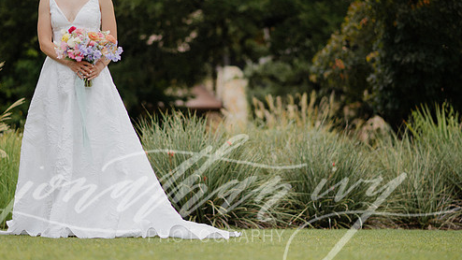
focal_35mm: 111
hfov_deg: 19.3
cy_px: 88
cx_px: 209
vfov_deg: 10.9
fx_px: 1360
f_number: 2
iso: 100
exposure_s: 1/1600
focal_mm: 85
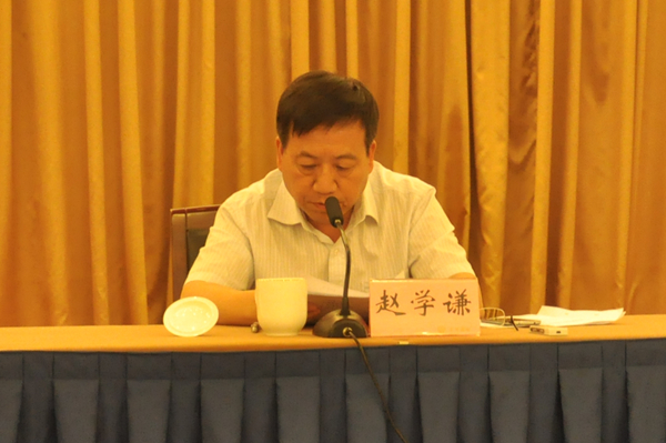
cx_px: 333
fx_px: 776
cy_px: 222
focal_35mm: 42
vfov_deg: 31.8
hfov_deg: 46.4
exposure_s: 1/60
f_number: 4
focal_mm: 28
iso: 1600
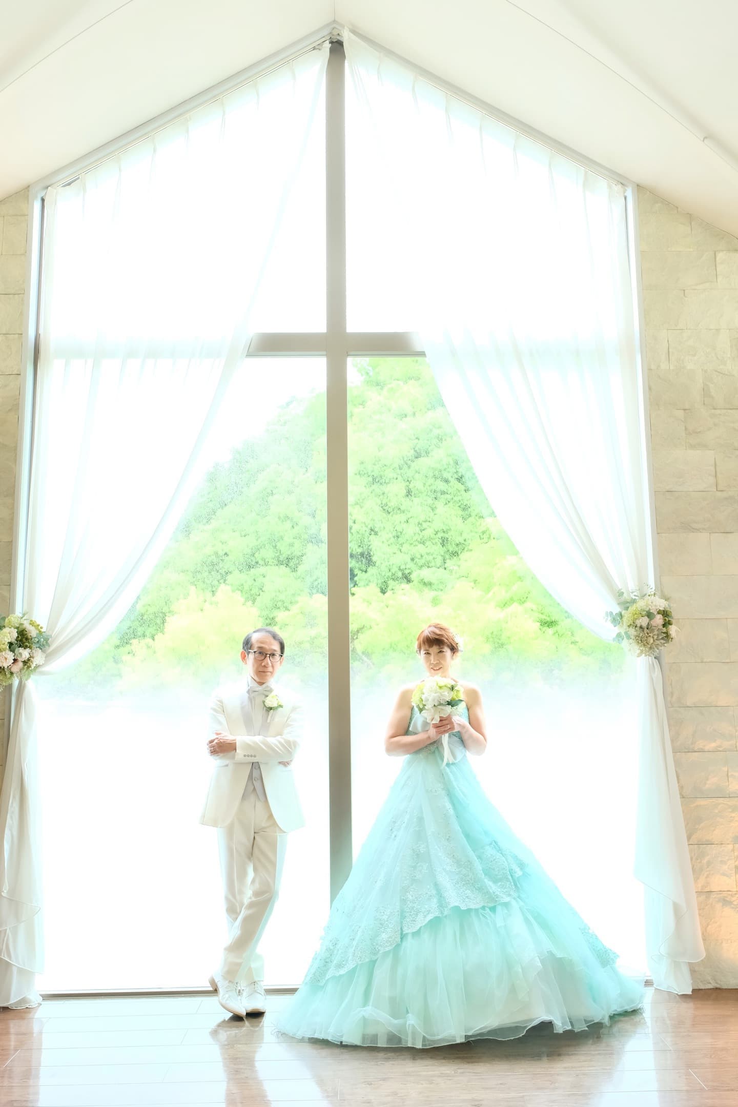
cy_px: 554
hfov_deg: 45.0
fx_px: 892
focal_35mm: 29
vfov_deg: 63.7
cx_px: 369
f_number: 4
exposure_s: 1/200
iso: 3200
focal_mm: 19.4
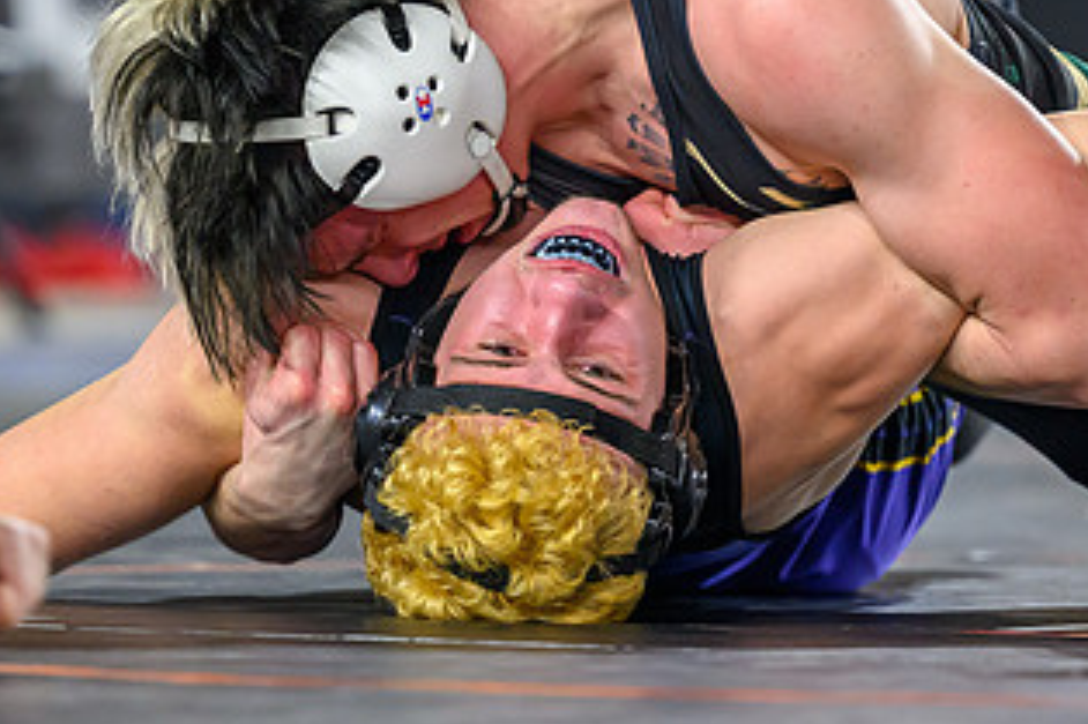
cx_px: 632
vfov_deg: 3.4
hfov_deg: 5.1
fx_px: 12293
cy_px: 178
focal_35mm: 407
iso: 2500
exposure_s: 1/800
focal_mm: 160
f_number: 2.8
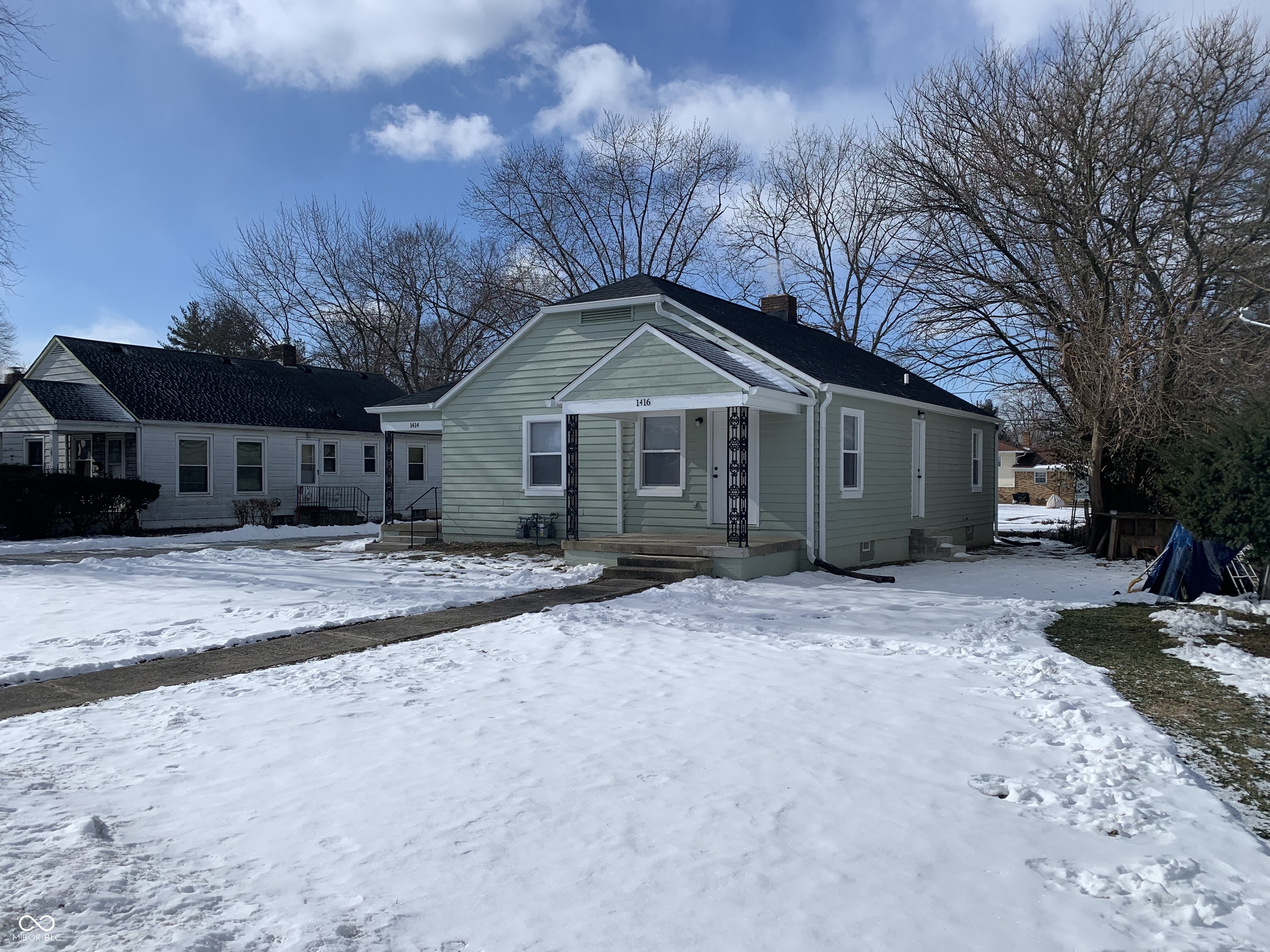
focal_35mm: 26
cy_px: 476
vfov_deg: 53.1
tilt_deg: +1.8
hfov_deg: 67.3
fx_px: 954
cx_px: 635
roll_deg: +0.4
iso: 25
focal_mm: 4.25
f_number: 1.8
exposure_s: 1/5714
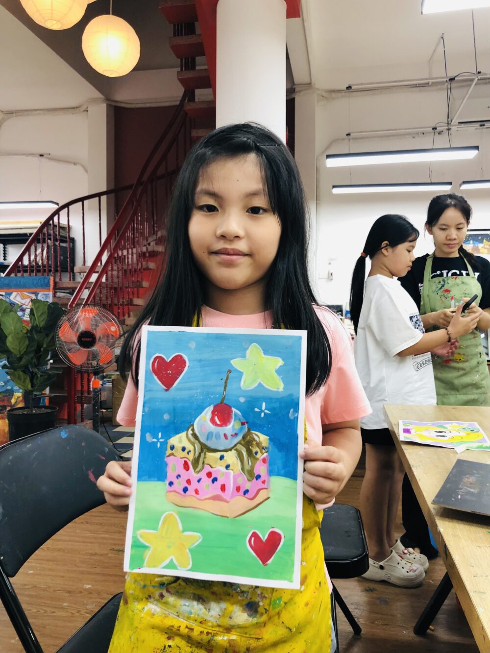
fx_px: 528
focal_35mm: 28
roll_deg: -0.3
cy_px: 326
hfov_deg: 49.8
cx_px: 245
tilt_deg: -0.2
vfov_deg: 63.4
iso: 25
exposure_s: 1/33
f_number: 1.8
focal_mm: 4
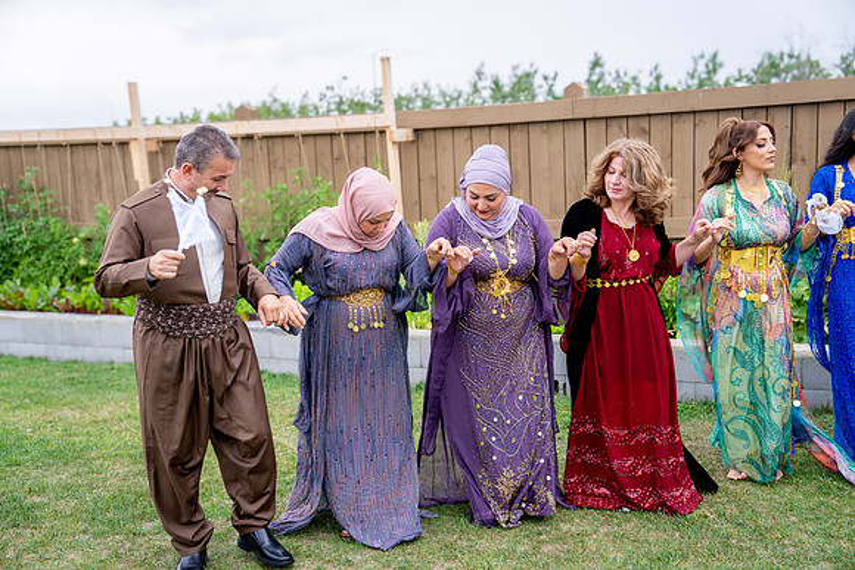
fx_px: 1021
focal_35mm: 43
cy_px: 285
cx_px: 428
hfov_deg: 45.4
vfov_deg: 31.2
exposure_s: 1/400
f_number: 2.8
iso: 100
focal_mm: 43
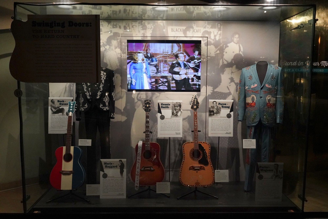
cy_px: 110
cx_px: 164
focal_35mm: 29
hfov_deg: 63.7
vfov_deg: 45.0
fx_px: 264
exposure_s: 1/100
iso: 10000
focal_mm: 29
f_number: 5
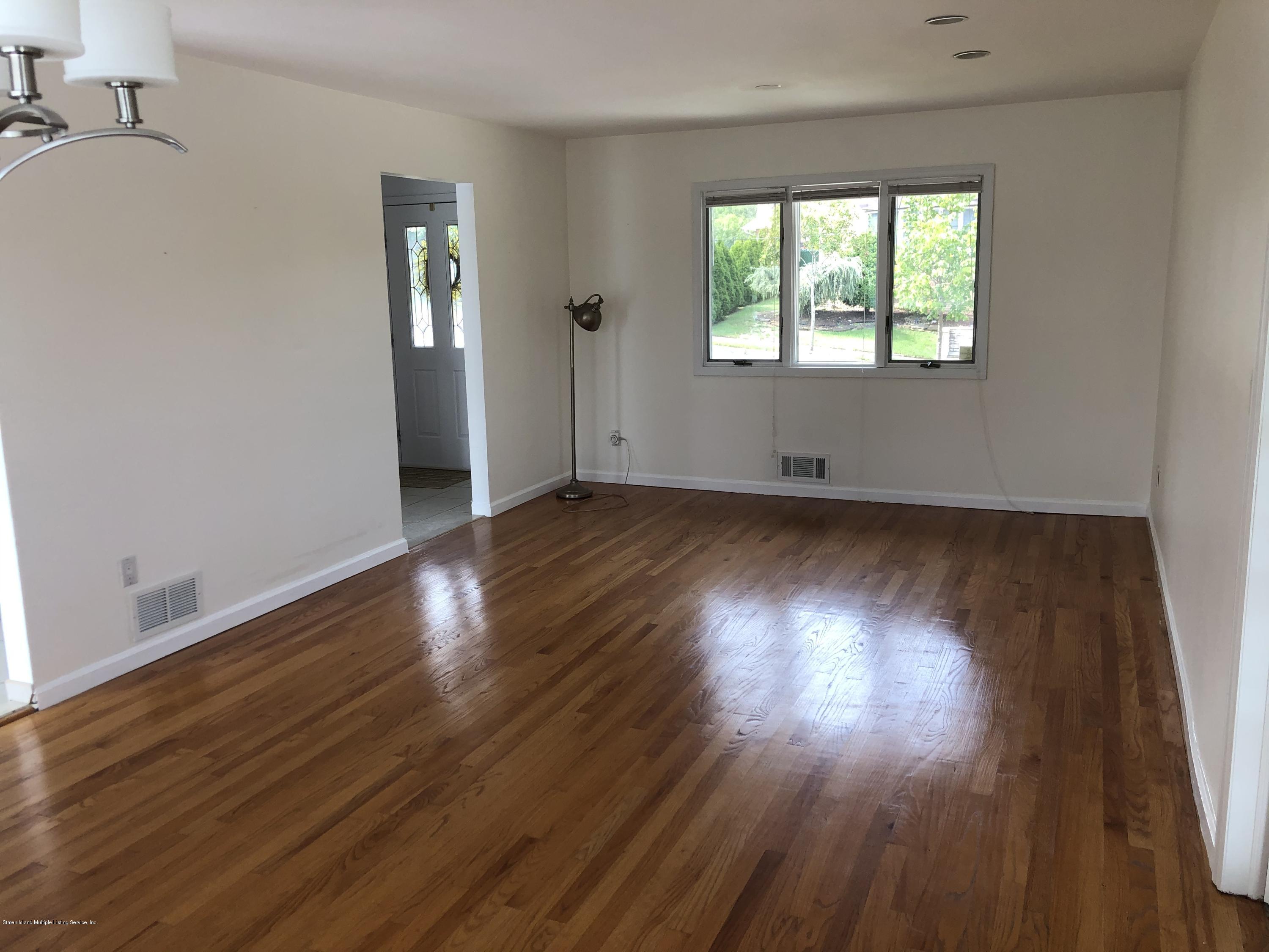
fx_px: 1026
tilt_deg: -9.1
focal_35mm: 28
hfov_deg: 63.4
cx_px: 634
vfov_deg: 49.7
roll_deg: +1.5
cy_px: 476
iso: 40
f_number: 1.8
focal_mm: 3.99
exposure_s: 1/120
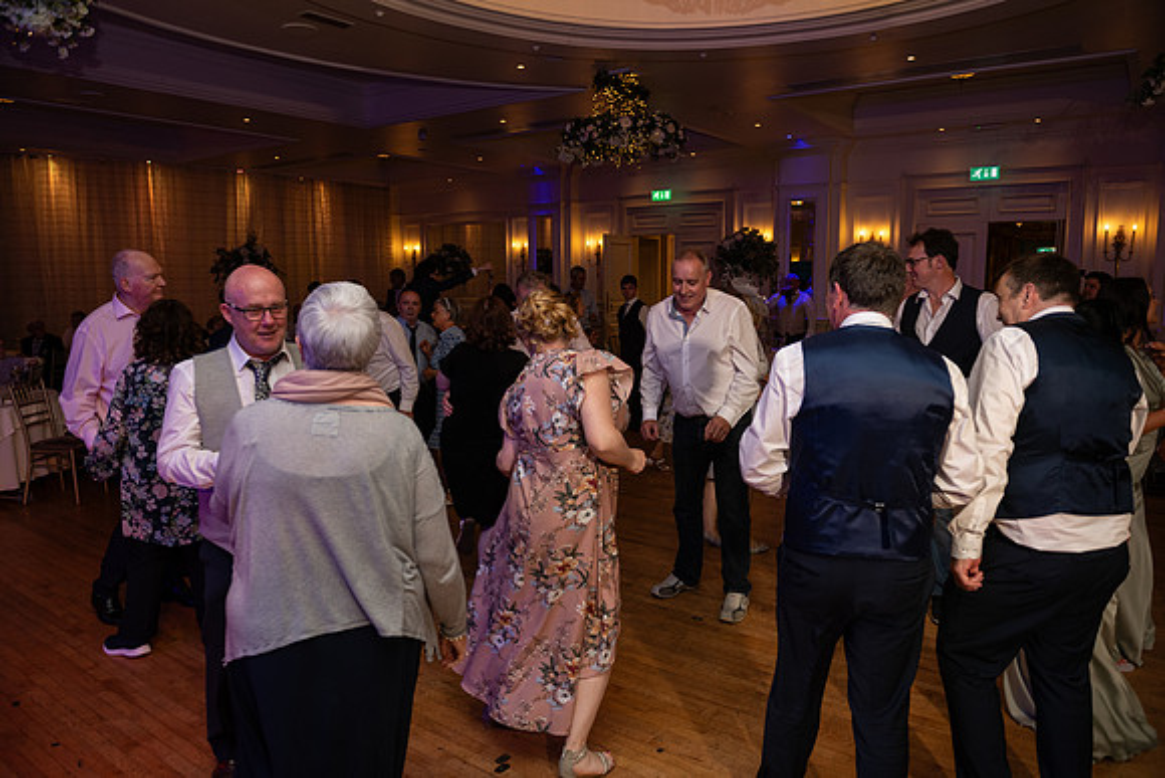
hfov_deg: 73.7
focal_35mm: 24
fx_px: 777
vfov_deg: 53.2
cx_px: 582
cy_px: 389
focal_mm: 24
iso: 500
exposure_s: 1/160
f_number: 3.5
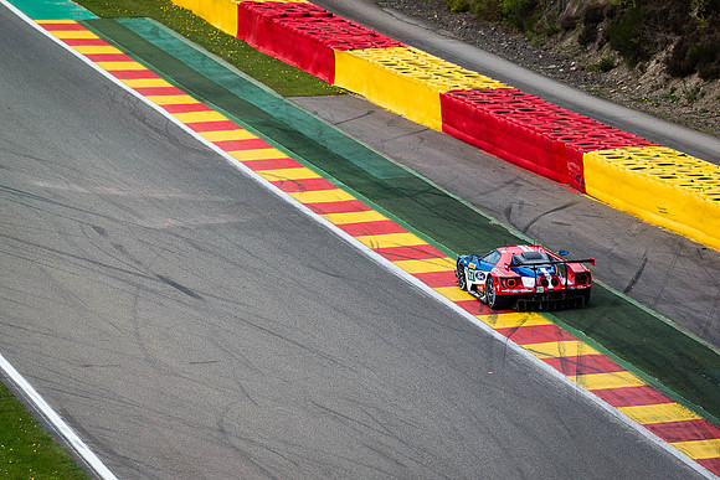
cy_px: 249
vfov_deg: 4.3
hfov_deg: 6.4
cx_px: 391
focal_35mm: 321
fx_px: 6428
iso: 100
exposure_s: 1/1600
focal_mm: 280
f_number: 5.6
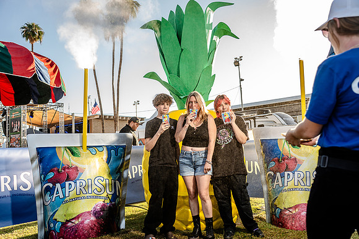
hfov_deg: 60.3
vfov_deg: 42.3
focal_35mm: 31
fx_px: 309
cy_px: 120
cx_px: 180
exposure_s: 1/200
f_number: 4
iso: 80
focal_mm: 31
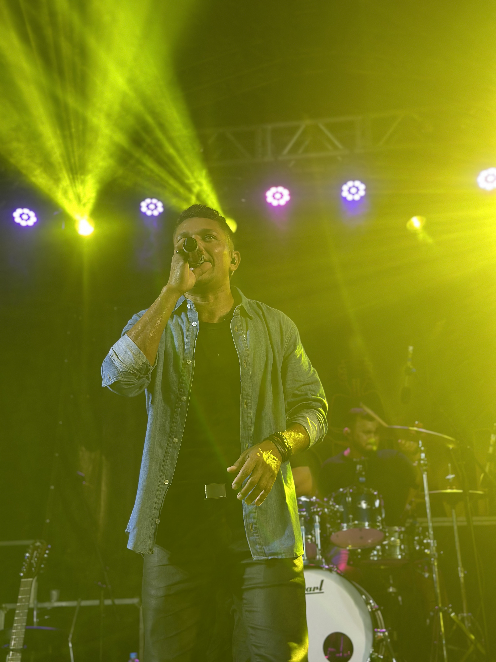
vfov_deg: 39.7
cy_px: 331
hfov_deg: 30.3
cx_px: 248
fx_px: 917
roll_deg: +0.5
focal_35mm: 48
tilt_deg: +19.7
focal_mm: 6.86
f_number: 1.78
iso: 125
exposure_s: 1/70
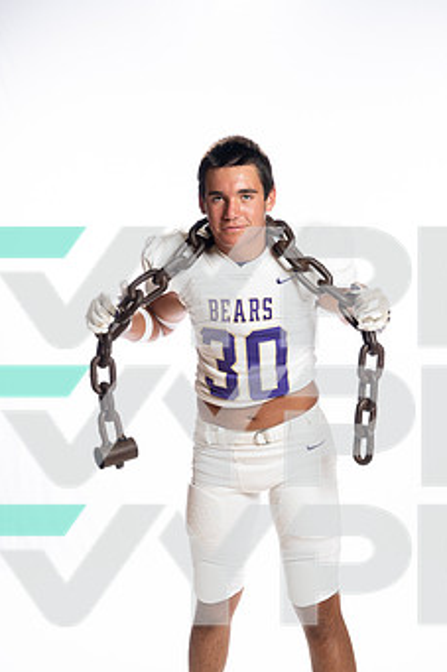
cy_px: 428
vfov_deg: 30.4
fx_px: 1230
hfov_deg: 20.6
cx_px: 262
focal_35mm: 66
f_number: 8
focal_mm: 50
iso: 800
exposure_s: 1/250
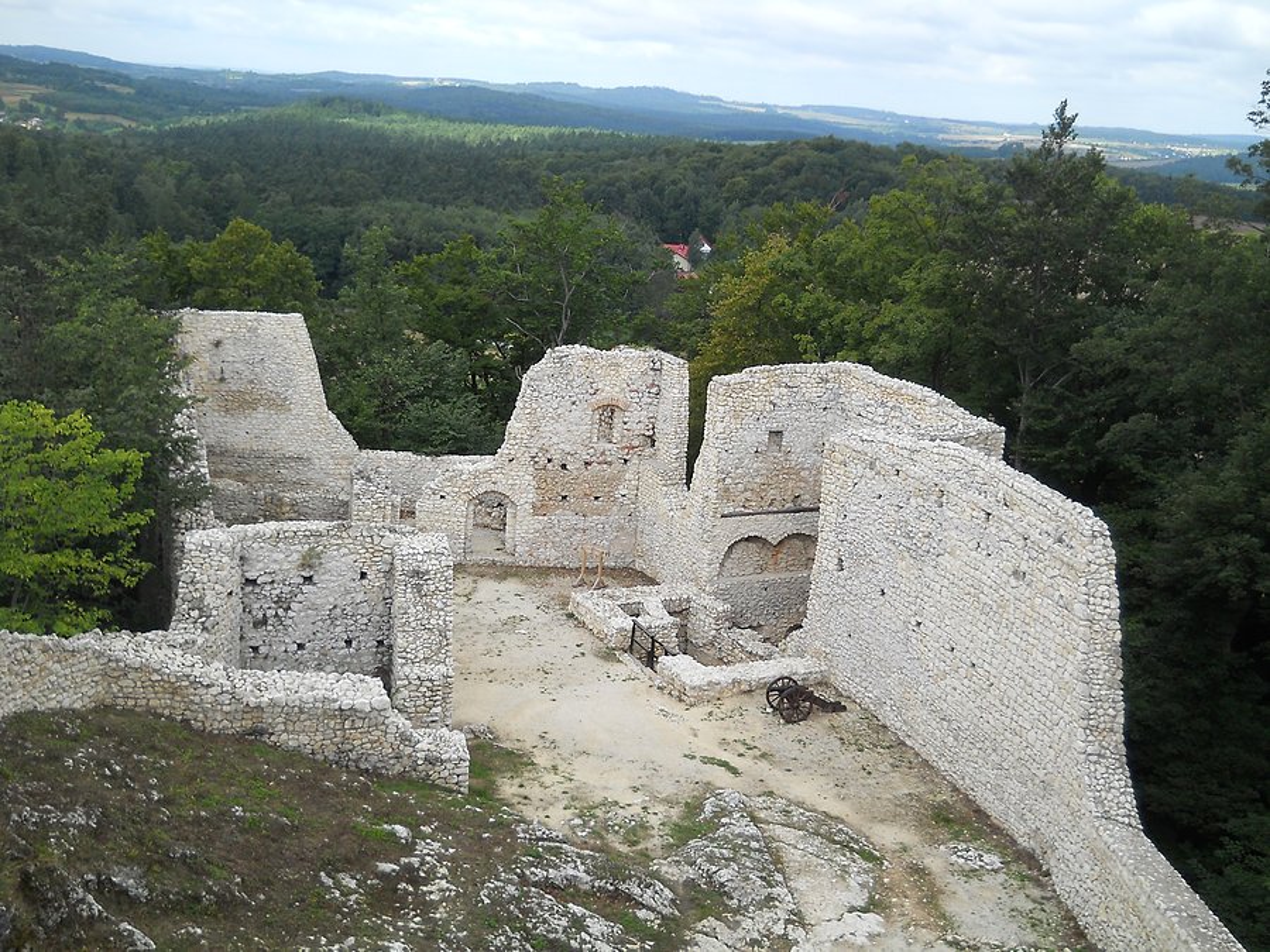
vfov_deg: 35.1
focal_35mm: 41
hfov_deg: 45.8
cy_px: 476
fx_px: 1504
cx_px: 635
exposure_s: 1/160
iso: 80
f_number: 5.5
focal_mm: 6.72
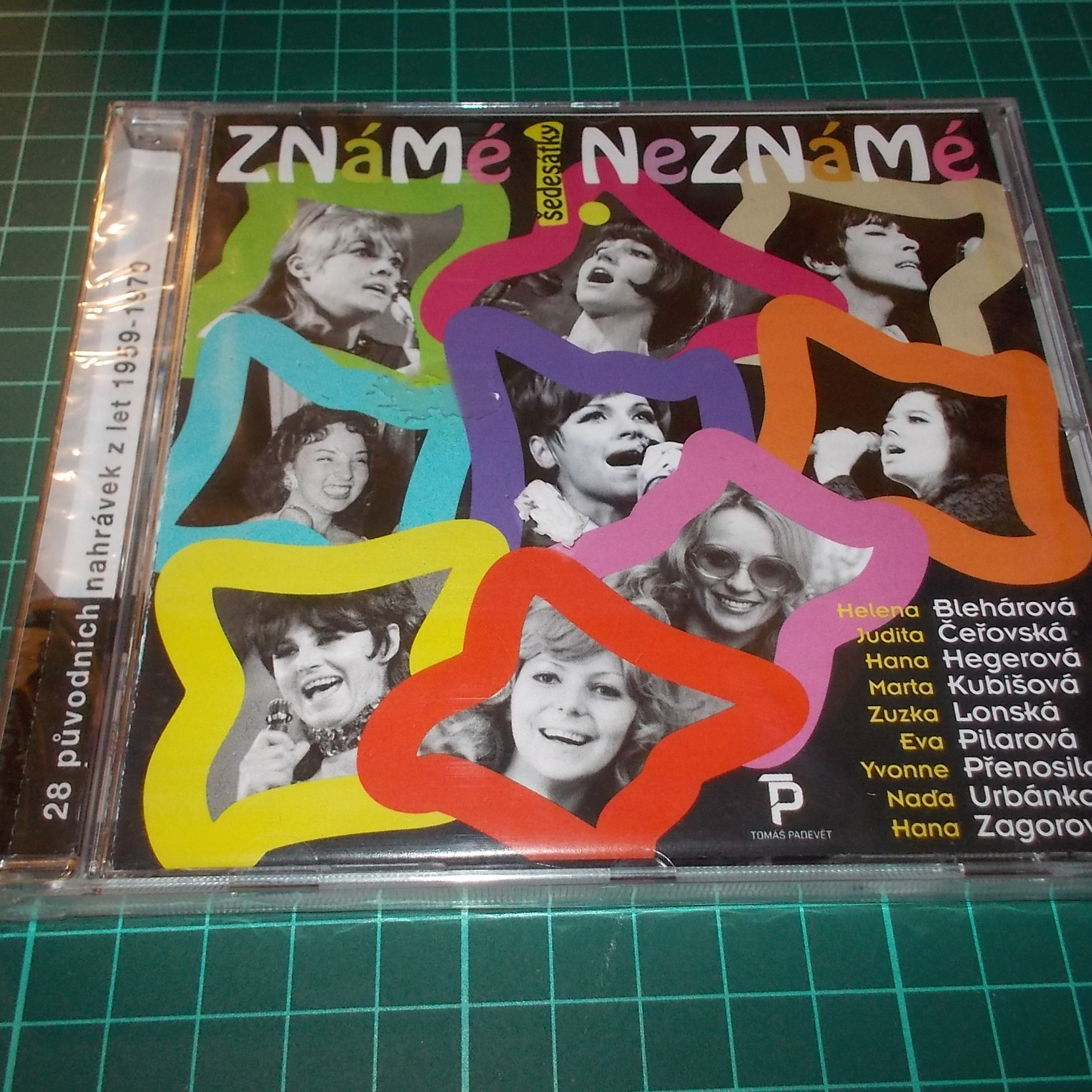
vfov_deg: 47.2
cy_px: 547
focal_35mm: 35
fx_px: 1249
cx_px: 545
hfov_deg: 47.2
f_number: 3.3
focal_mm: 4.1
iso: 200
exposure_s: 1/30
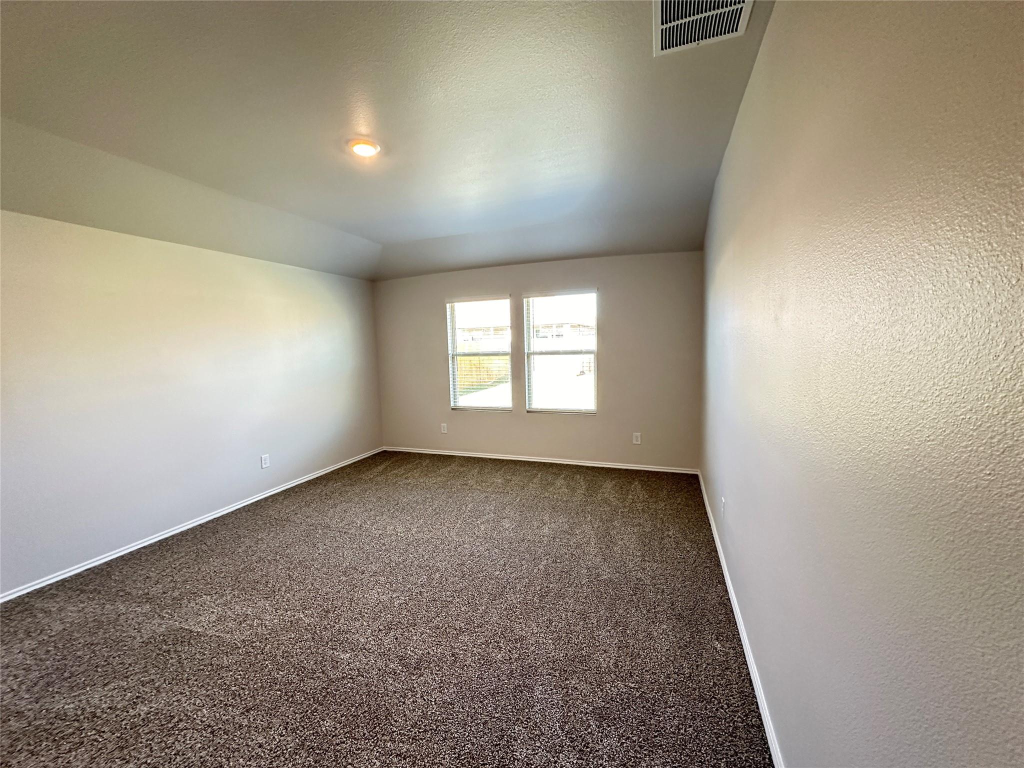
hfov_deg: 102.1
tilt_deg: -4.7
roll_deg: +1.4
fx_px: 414
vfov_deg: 85.7
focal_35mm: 14
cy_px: 384
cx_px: 512
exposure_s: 1/60
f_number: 2.2
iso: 400
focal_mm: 2.22
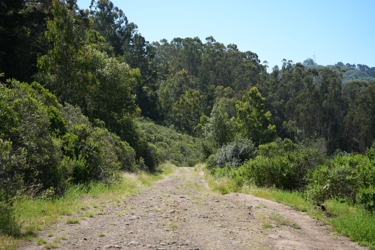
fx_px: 521
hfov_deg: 39.6
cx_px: 188
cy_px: 125
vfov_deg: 27.0
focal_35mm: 50
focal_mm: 50
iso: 200
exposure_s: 1/800
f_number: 4.5
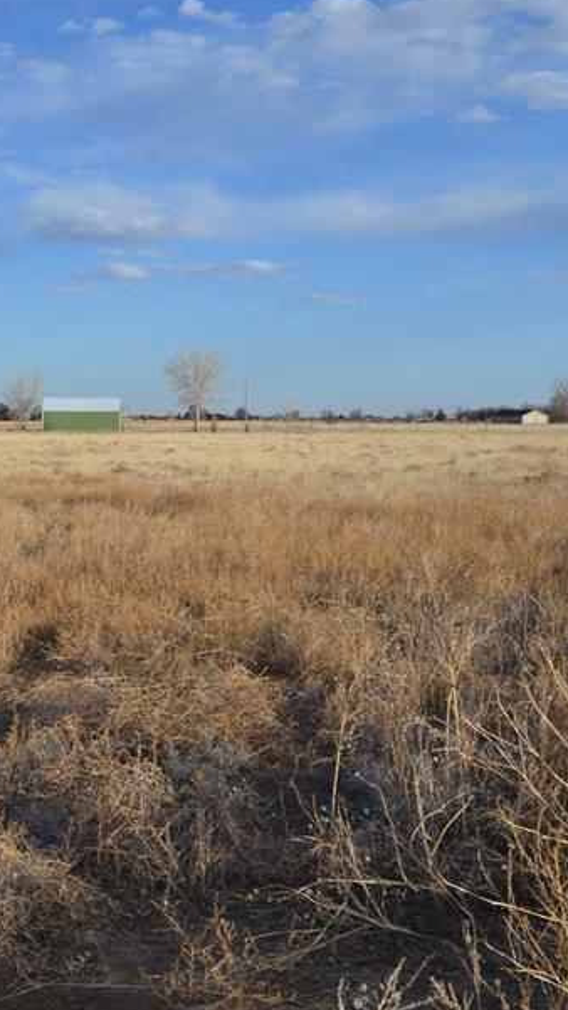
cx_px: -92
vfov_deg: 42.8
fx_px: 1285
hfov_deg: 23.1
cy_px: 450
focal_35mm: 48
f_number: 8
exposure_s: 1/250
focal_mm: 18
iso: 110
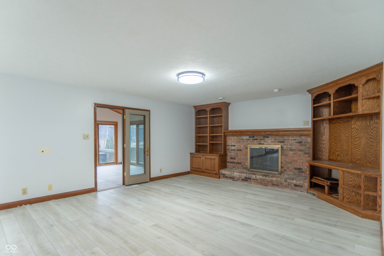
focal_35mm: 18
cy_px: 128
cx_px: 192
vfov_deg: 67.4
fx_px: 192
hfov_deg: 90.0
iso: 400
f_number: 3.5
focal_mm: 18
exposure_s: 1/50
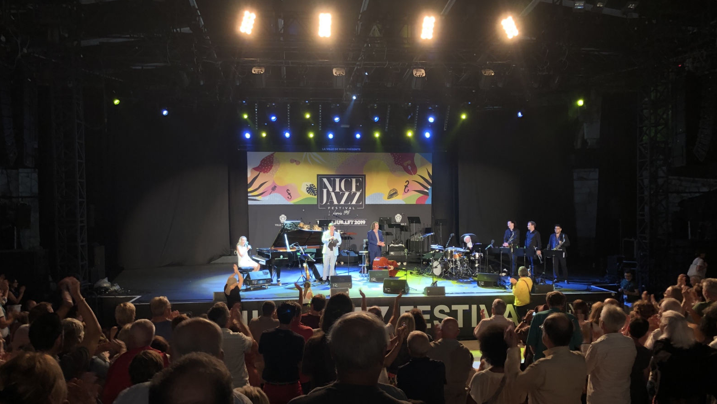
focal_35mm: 31
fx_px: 589
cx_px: 359
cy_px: 225
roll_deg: +0.7
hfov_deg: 62.6
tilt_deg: -1.4
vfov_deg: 37.7
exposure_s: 1/33
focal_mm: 3.99
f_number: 1.8
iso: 320
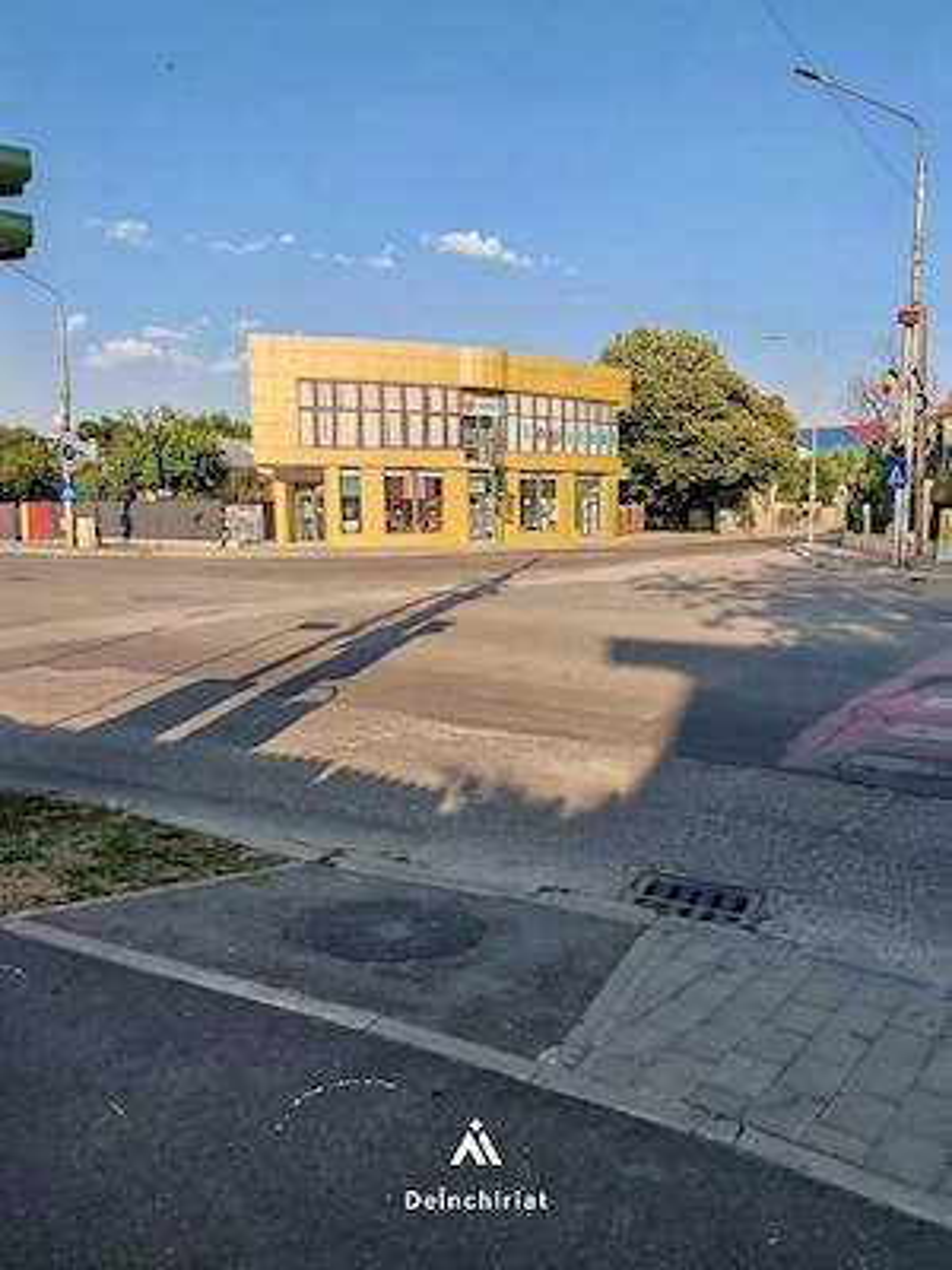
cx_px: 476
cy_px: 635
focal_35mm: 25
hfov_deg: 54.9
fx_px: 917
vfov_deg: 69.4
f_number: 2
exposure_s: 1/5000
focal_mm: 6.83
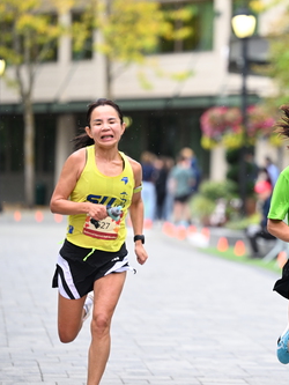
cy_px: 187
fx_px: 2648
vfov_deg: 8.3
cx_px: 235
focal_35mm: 238
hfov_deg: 6.2
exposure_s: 1/1250
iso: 1250
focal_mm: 150
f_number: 2.8
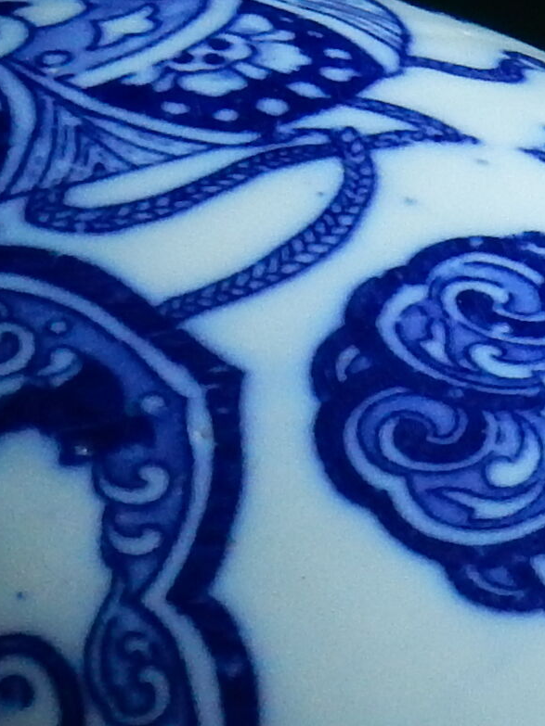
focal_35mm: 253
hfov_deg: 5.8
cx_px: 984
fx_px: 5312
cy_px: 911
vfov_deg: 7.7
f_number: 4.2
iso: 400
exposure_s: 1/25
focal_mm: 7.6
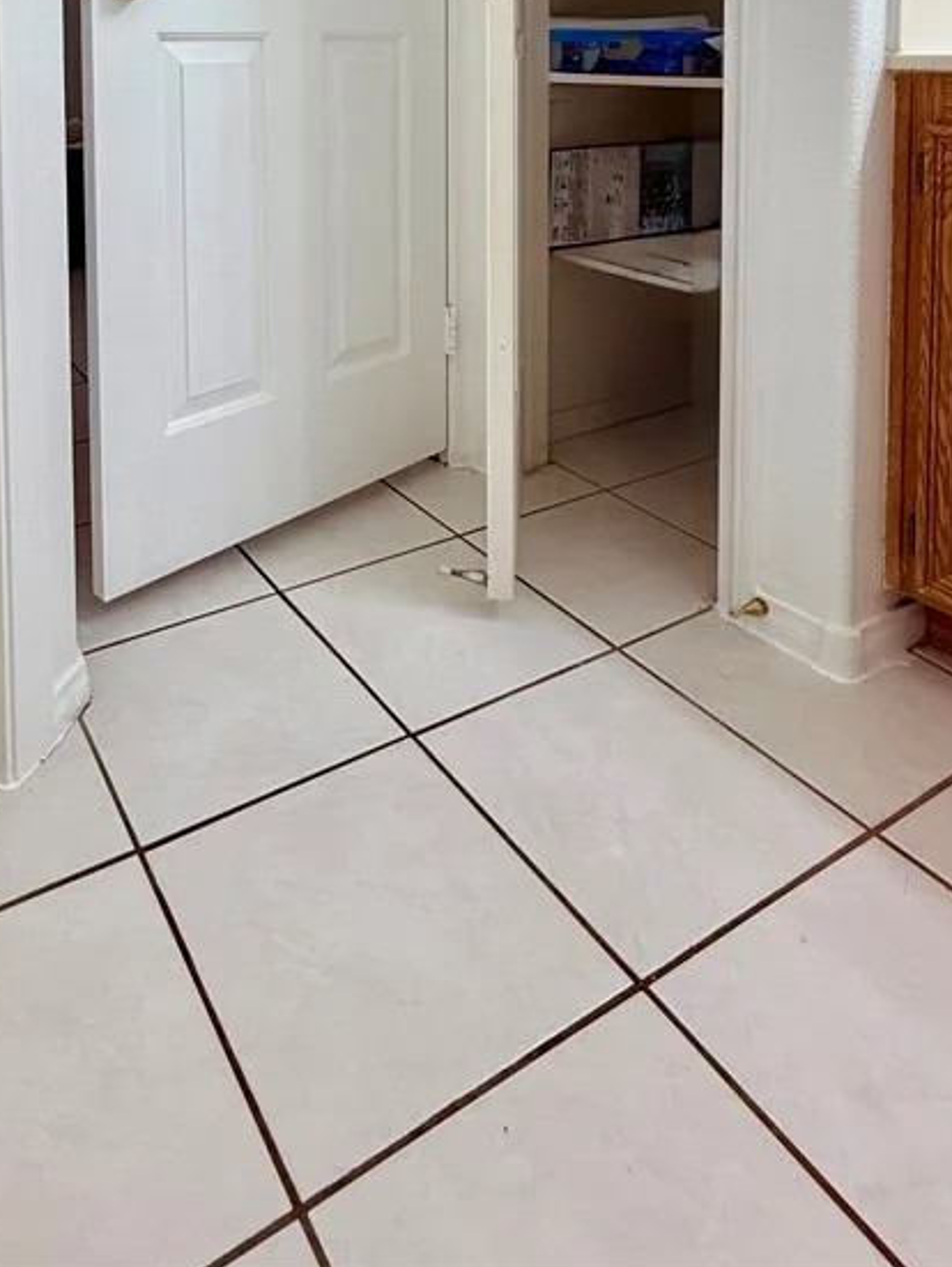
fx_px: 952
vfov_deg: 56.7
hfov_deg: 51.6
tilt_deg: -2.9
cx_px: 278
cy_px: 97
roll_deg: +0.6
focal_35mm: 26
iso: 100
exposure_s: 1/120
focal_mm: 2.22
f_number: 2.2
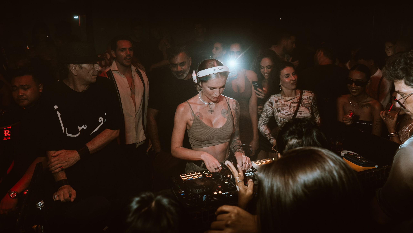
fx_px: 347
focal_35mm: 32
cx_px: 224
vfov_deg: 36.7
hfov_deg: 61.4
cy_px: 84
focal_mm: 25
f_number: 4.5
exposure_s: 1/15
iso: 1250
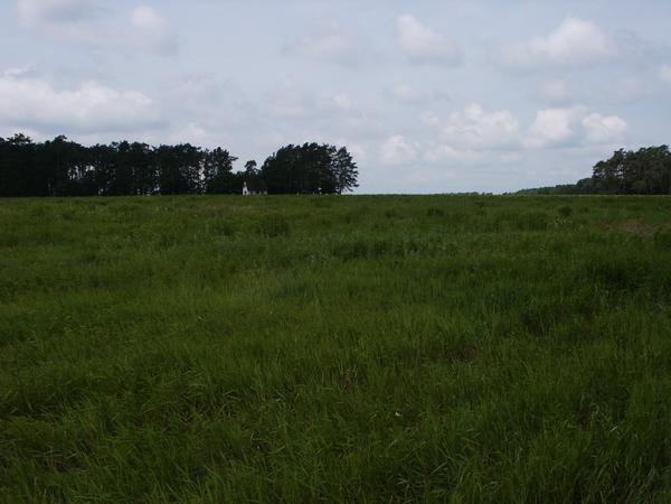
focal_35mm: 35
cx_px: 336
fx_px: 678
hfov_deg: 52.6
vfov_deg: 40.7
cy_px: 252
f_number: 6.7
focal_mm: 7.18
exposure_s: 1/350
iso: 64
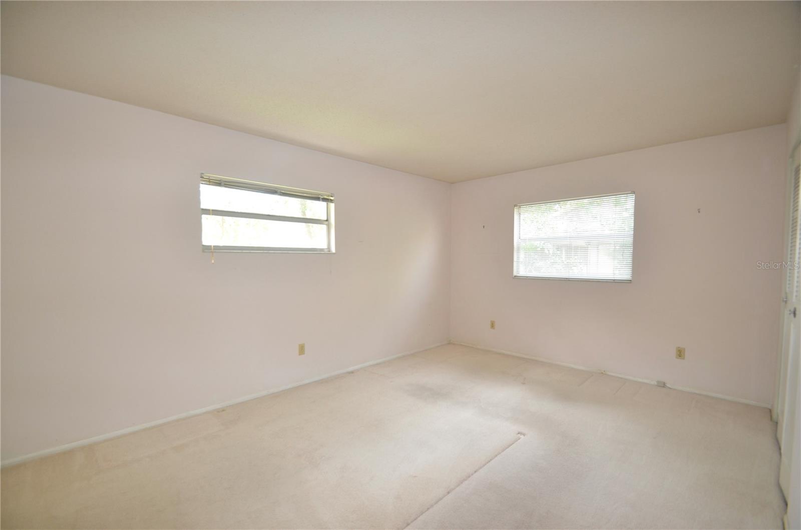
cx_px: 400
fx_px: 333
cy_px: 265
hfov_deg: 100.5
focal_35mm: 15
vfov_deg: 77.0
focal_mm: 10
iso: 360
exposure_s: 1/60
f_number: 4
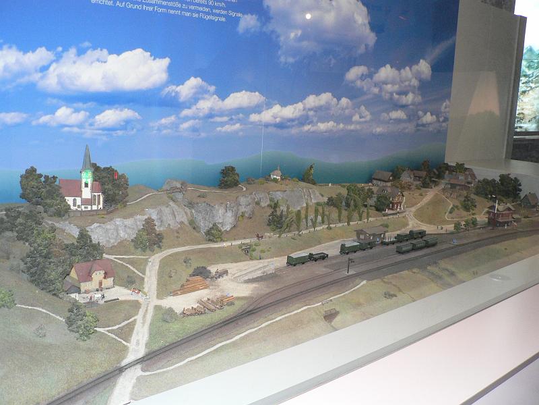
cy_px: 202
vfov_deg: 39.7
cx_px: 270
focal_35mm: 36
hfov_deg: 51.4
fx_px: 561
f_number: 2.8
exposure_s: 1/60
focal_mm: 6
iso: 300
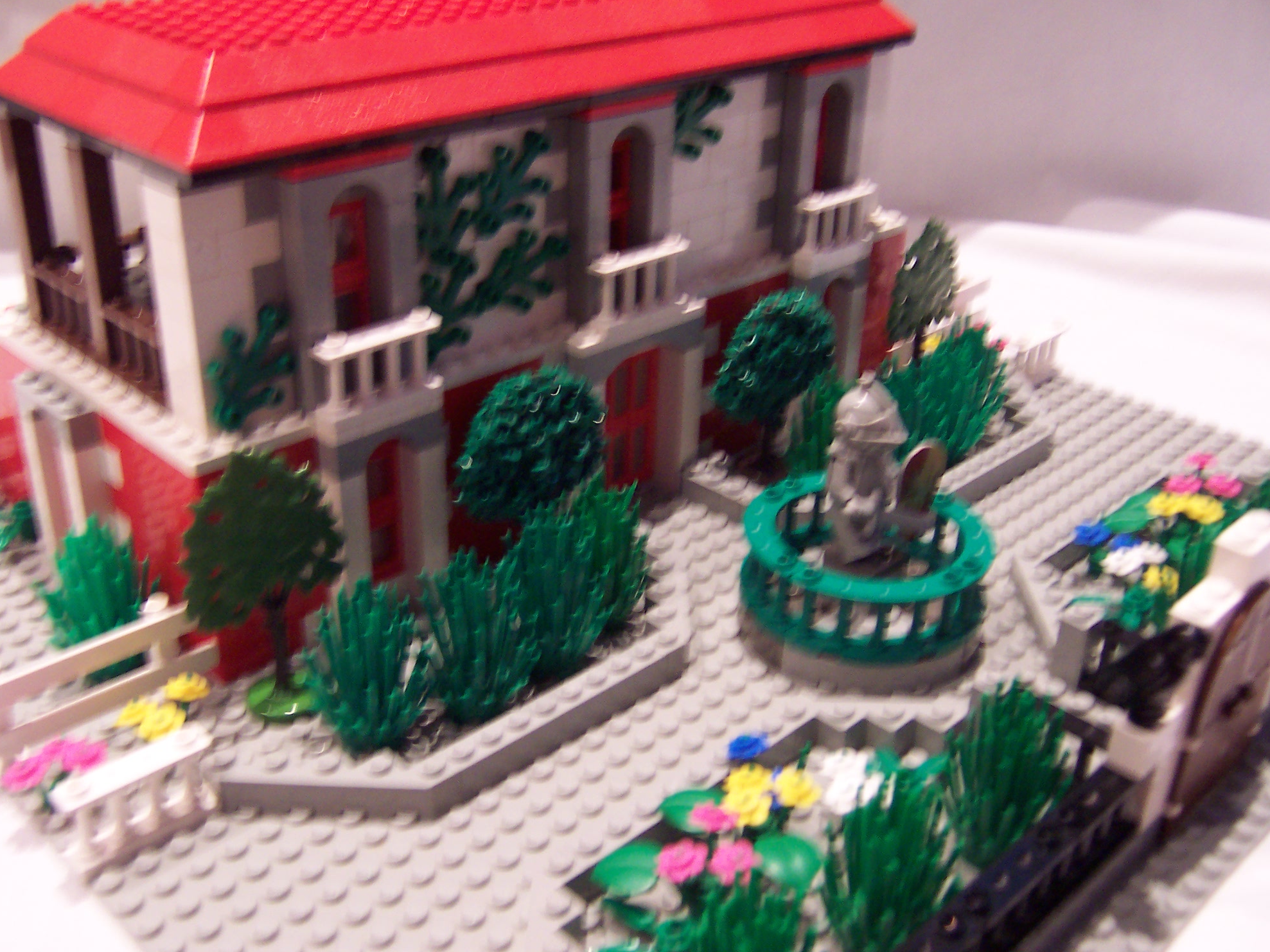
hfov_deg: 50.1
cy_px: 471
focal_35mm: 37
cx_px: 624
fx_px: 1358
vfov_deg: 38.7
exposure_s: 1/8
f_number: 2.8
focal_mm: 5.6
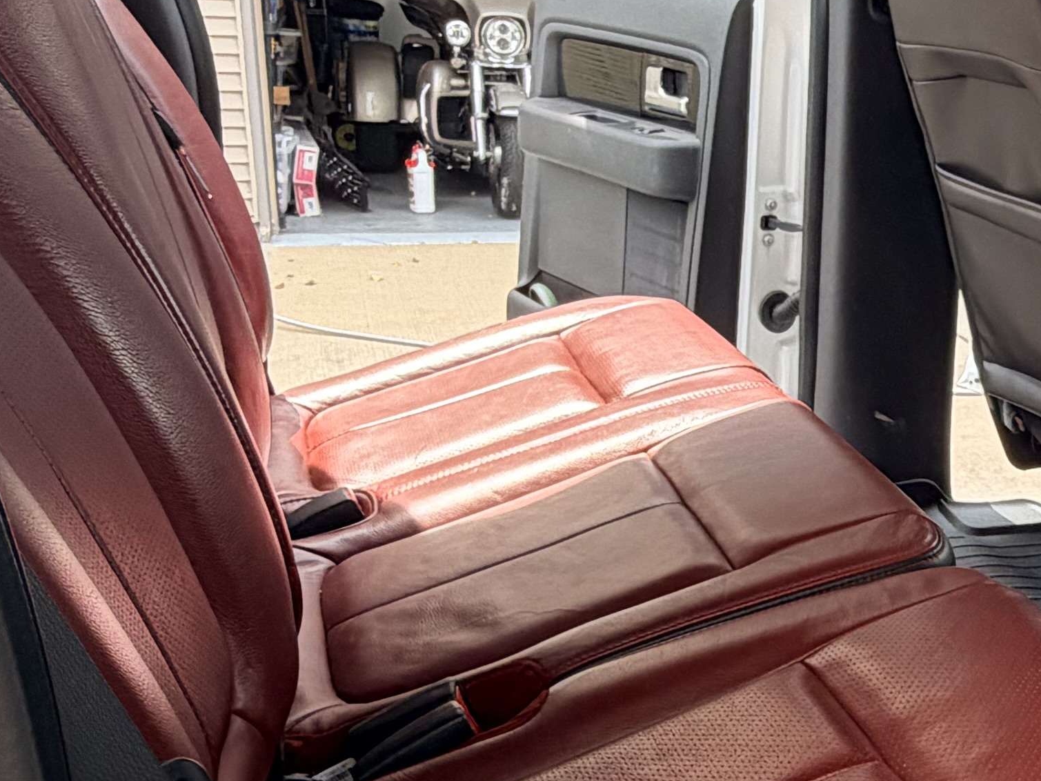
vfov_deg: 27.5
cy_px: 442
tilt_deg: -15.6
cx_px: 995
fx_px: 1594
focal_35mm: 53
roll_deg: -2.3
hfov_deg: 33.6
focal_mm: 2.22
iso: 40
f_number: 2.2
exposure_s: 1/160
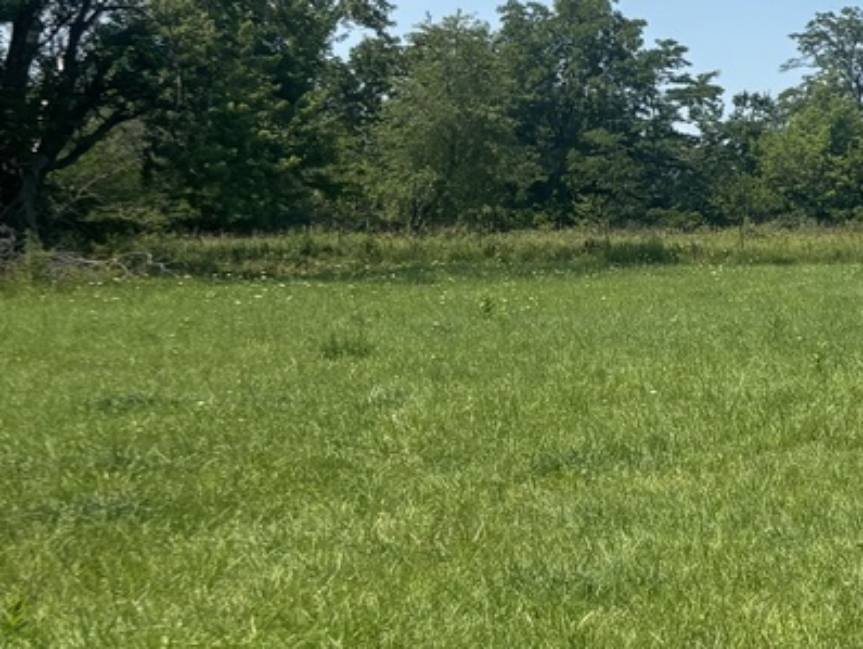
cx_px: 1531
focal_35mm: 94
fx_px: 2345
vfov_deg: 15.7
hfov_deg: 17.2
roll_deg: +0.6
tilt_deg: +1.5
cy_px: 191
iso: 50
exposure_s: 1/3650
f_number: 1.6
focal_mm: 5.96
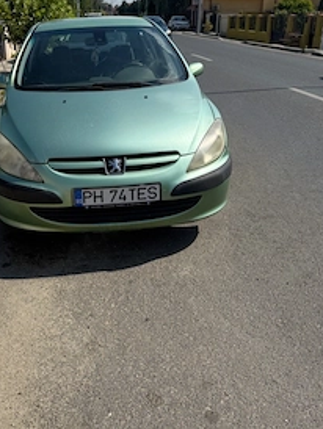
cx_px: 102
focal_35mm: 35
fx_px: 435
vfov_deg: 51.9
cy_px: 153
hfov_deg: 40.1
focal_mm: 6.76
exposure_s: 1/6711
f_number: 1.78
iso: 100
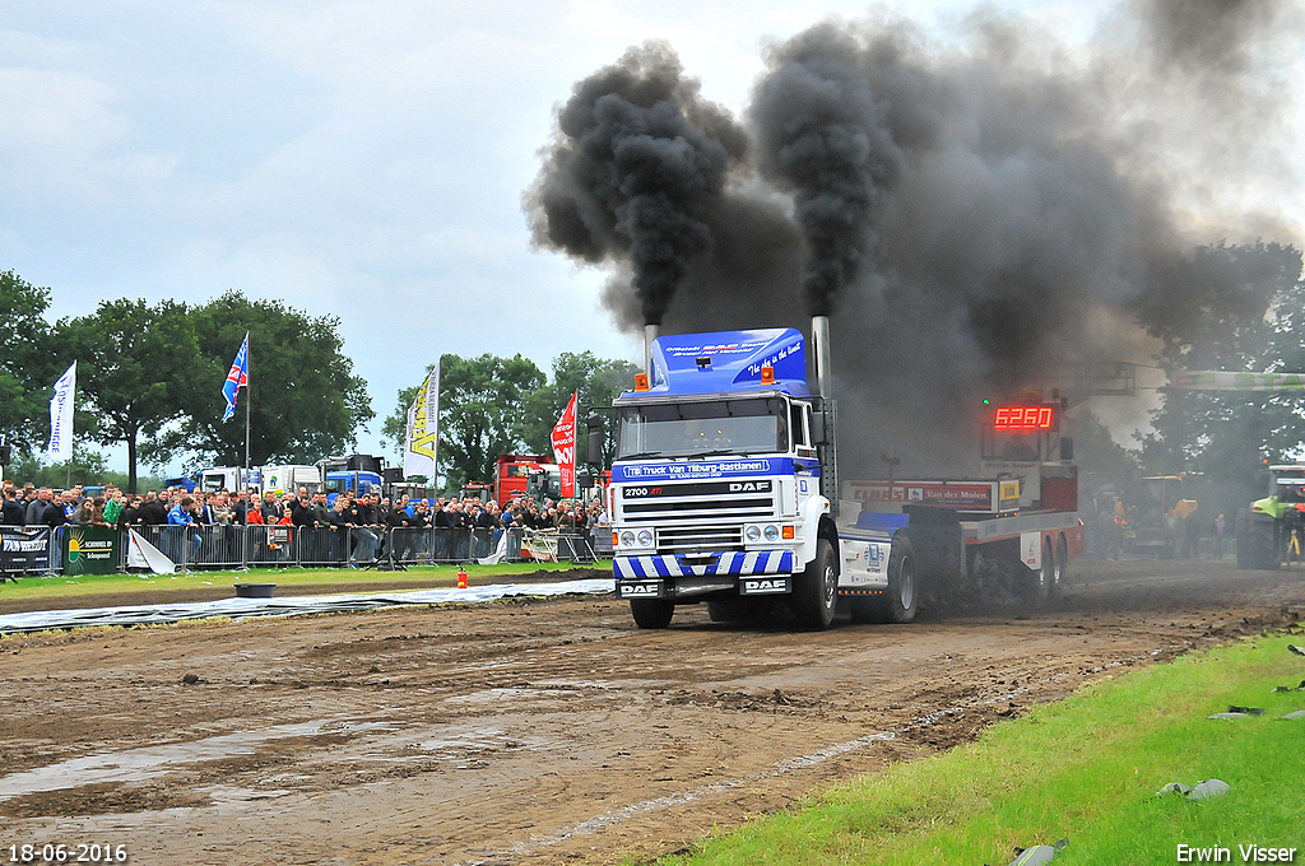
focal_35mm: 78
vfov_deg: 17.4
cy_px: 433
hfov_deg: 26.0
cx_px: 652
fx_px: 2824
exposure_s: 1/400
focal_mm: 52
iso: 1000
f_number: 5.3
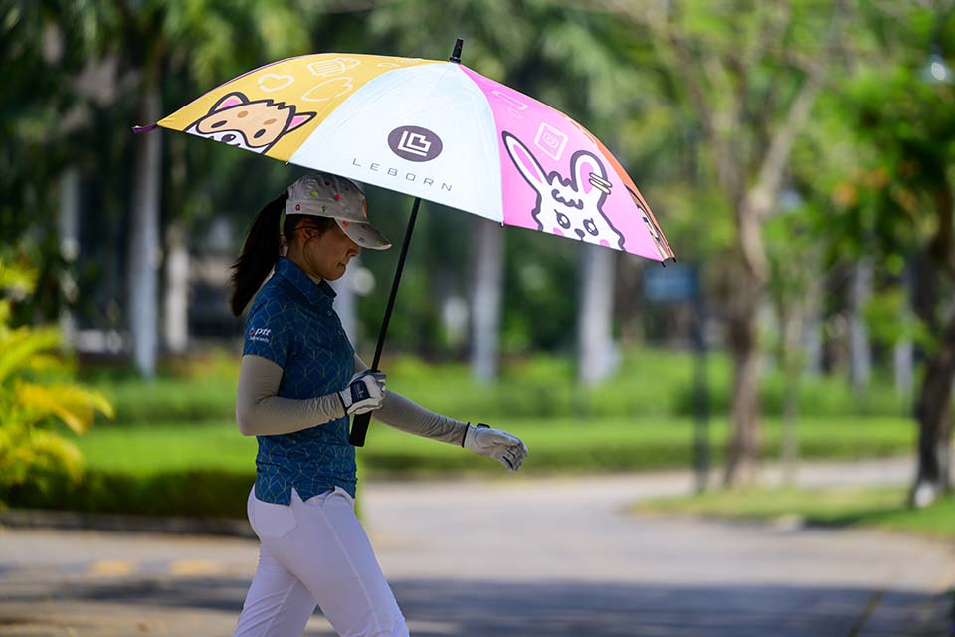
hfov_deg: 10.3
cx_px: 478
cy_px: 318
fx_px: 5305
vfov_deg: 6.9
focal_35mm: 200
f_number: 2.8
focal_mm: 200
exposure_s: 1/4000
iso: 200
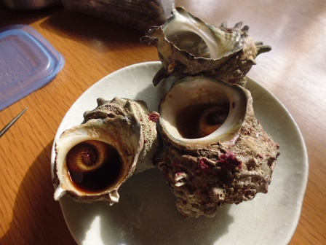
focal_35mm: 24
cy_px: 122
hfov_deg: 71.6
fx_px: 226
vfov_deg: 56.8
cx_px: 163
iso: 100
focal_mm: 4.3
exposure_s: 1/100
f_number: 2.8
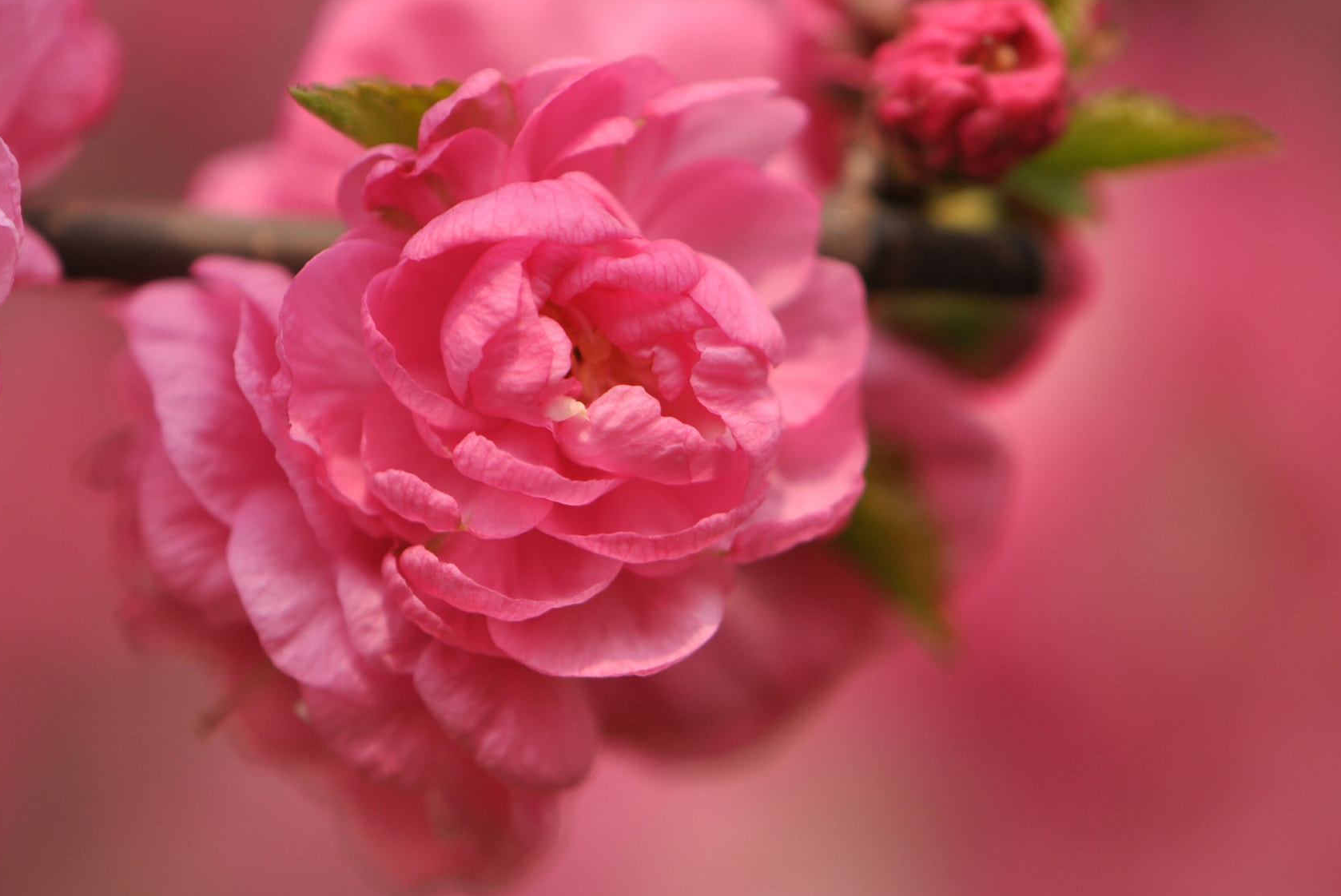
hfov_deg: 13.2
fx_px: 5801
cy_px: 391
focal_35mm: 156
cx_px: 693
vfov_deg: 8.8
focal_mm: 85
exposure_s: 1/800
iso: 200
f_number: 5
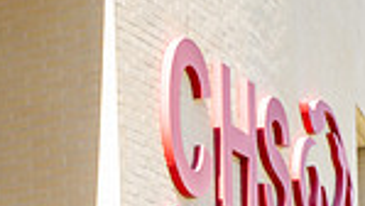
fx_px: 2150
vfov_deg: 5.3
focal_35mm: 222
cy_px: 503
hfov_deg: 9.7
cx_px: 120
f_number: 8
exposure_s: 1/125
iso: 200
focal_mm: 70
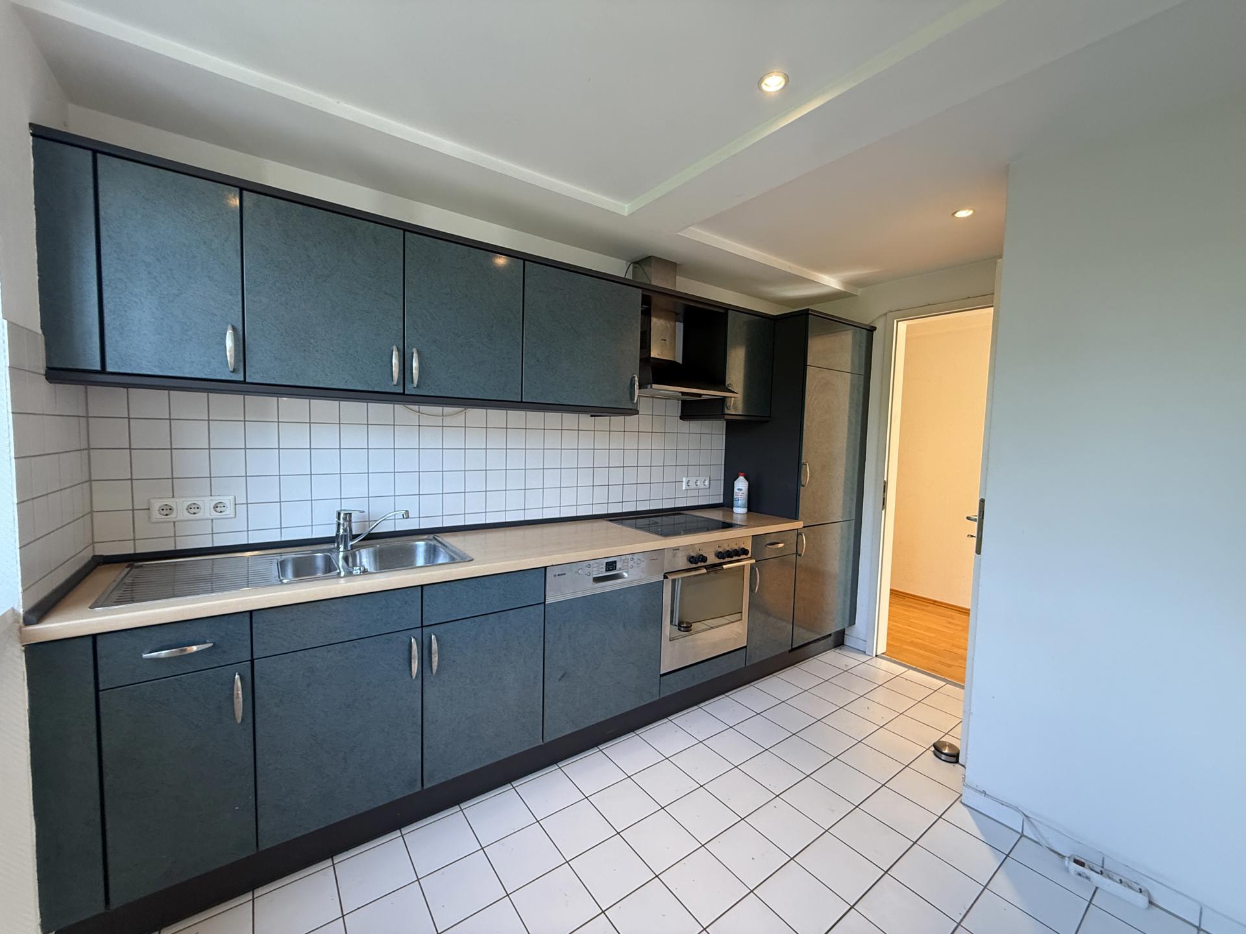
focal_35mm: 14
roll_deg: -1.7
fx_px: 504
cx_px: 623
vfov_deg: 85.7
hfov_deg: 102.1
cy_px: 467
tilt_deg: -3.1
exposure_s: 1/100
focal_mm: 2.22
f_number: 2.2
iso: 160
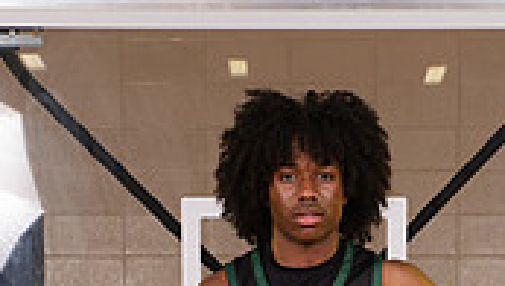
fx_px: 1677
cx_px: 321
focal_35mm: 125
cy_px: 636
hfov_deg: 17.1
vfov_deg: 9.0
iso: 320
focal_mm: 46
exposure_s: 1/320
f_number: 7.1
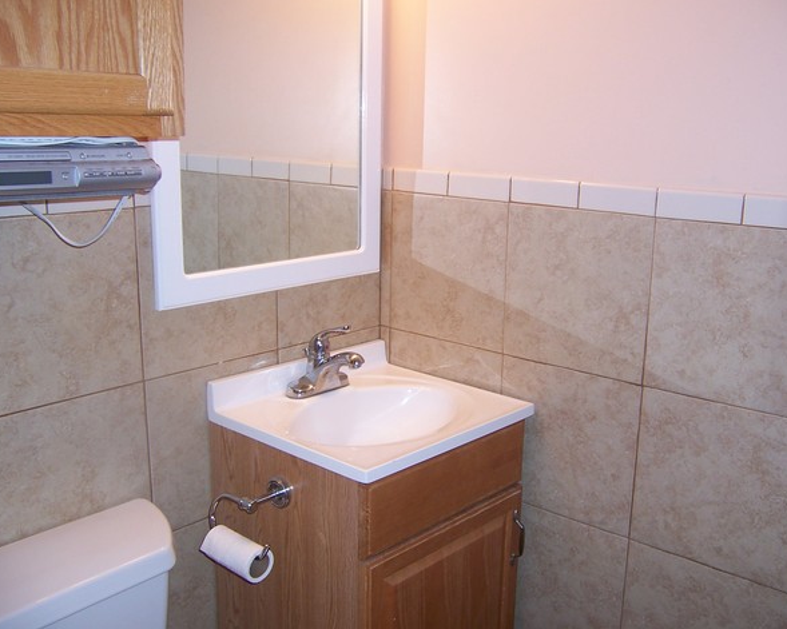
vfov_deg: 42.2
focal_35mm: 35
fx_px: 815
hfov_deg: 51.5
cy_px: 310
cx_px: 397
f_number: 2.8
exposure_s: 1/60
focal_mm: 5.5
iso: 80
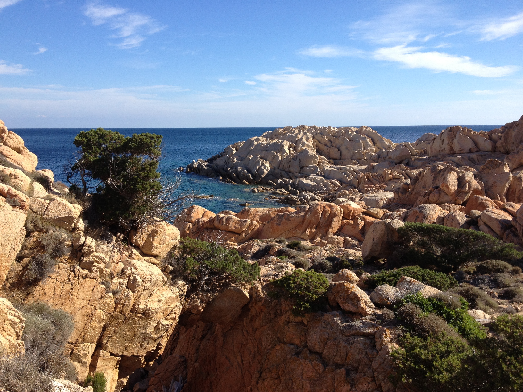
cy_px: 196
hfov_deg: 52.6
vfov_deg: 40.7
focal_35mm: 35
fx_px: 529
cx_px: 262
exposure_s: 1/1284
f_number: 2.4
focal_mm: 4.28
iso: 64
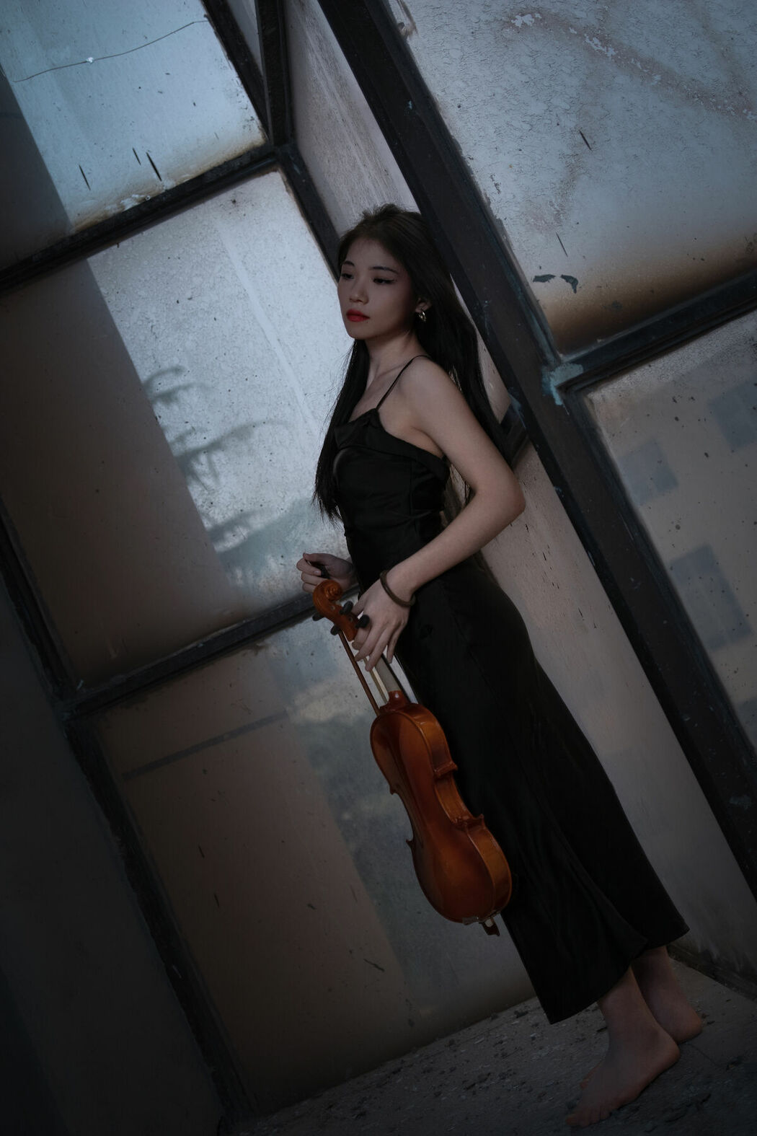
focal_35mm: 40
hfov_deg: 33.4
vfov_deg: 48.5
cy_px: 568
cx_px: 378
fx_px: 1262
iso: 320
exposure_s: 1/160
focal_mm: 40
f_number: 2.5
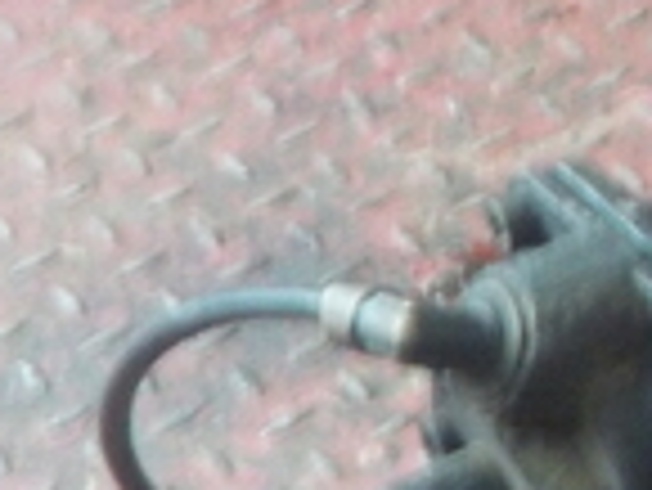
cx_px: 1371
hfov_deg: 12.7
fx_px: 2488
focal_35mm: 132
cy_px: 548
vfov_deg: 11.1
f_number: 3.3
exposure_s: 1/15
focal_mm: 4.1
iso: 500
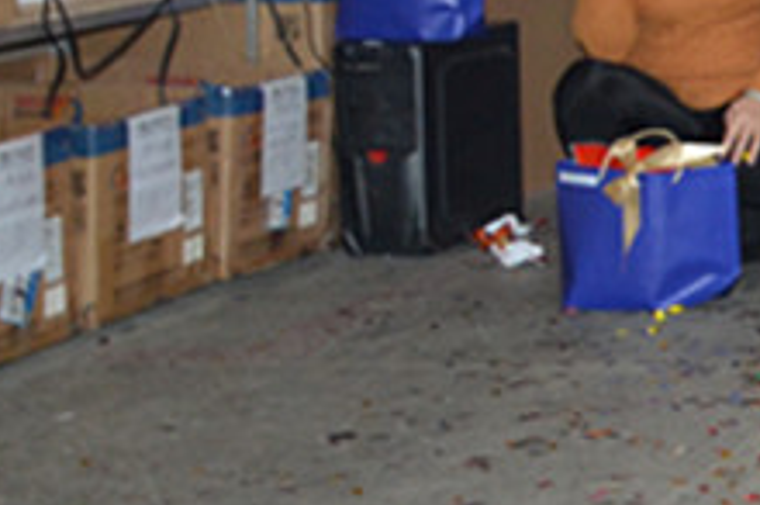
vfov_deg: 10.6
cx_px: 1710
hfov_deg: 13.2
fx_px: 2635
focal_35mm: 125
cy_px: -247
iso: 800
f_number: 3.5
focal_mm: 18
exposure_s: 1/60
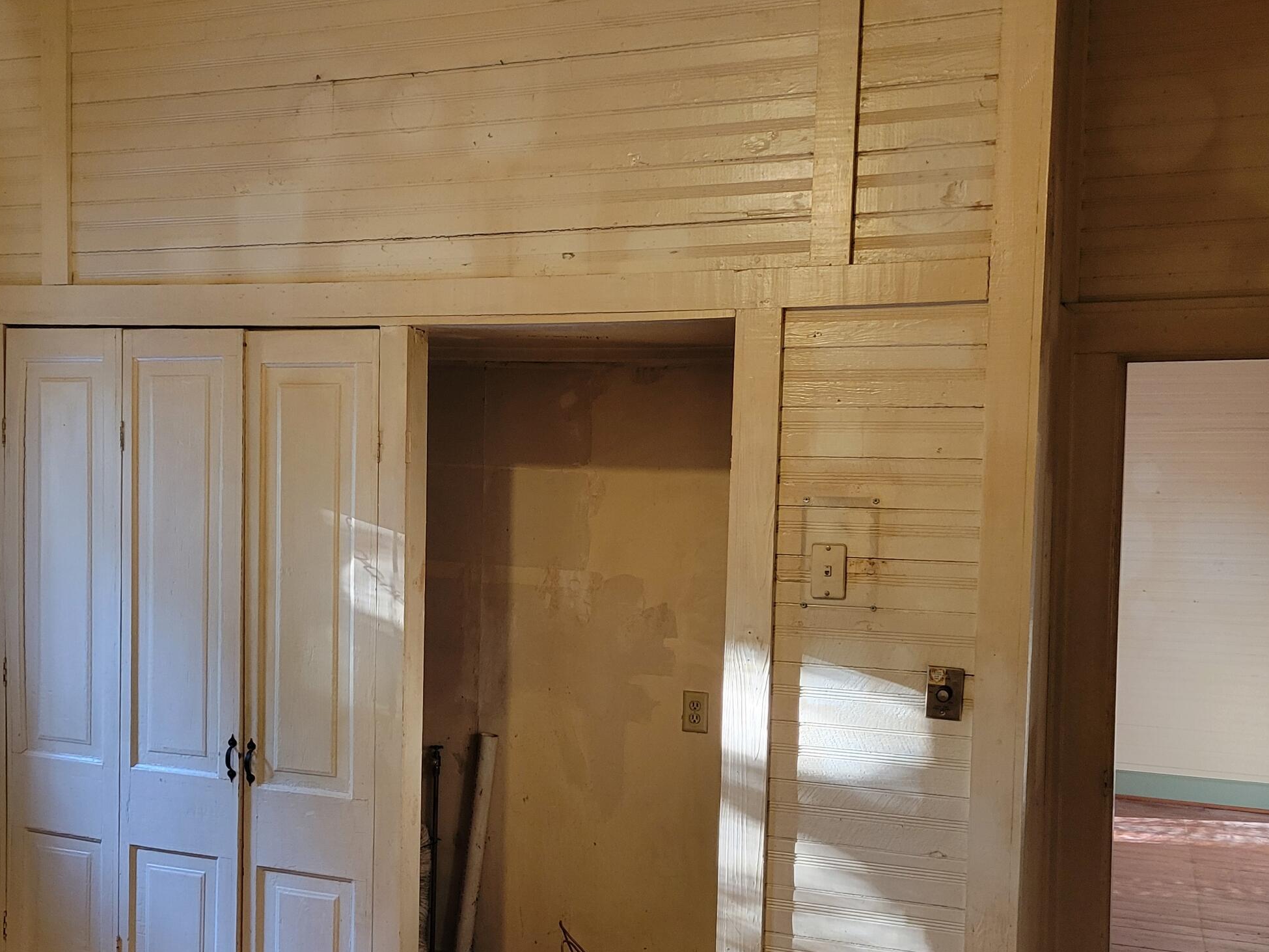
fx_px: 1467
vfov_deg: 35.9
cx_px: 577
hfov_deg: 46.7
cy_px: 561
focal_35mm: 40
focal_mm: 5.4
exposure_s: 1/60
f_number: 1.8
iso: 320
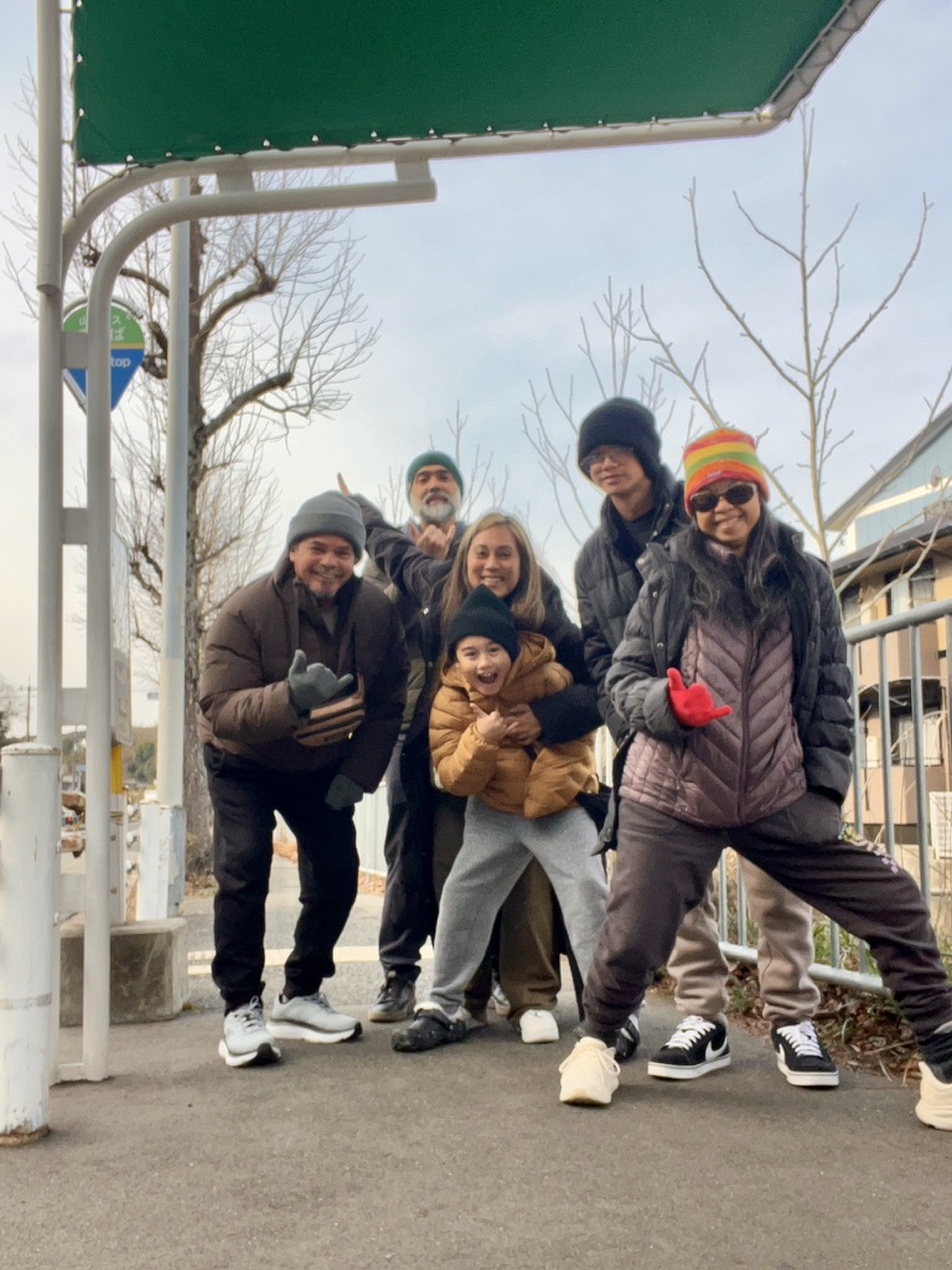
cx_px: 476
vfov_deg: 60.0
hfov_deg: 46.8
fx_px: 1100
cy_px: 635
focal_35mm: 30
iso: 32
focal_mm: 2.71
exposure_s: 1/450
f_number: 2.2
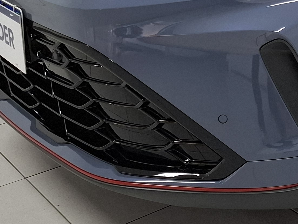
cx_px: 443
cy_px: -15
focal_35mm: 85
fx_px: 732
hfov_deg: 20.0
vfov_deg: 16.9
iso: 320
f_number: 1.8
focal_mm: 5.54
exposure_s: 1/60
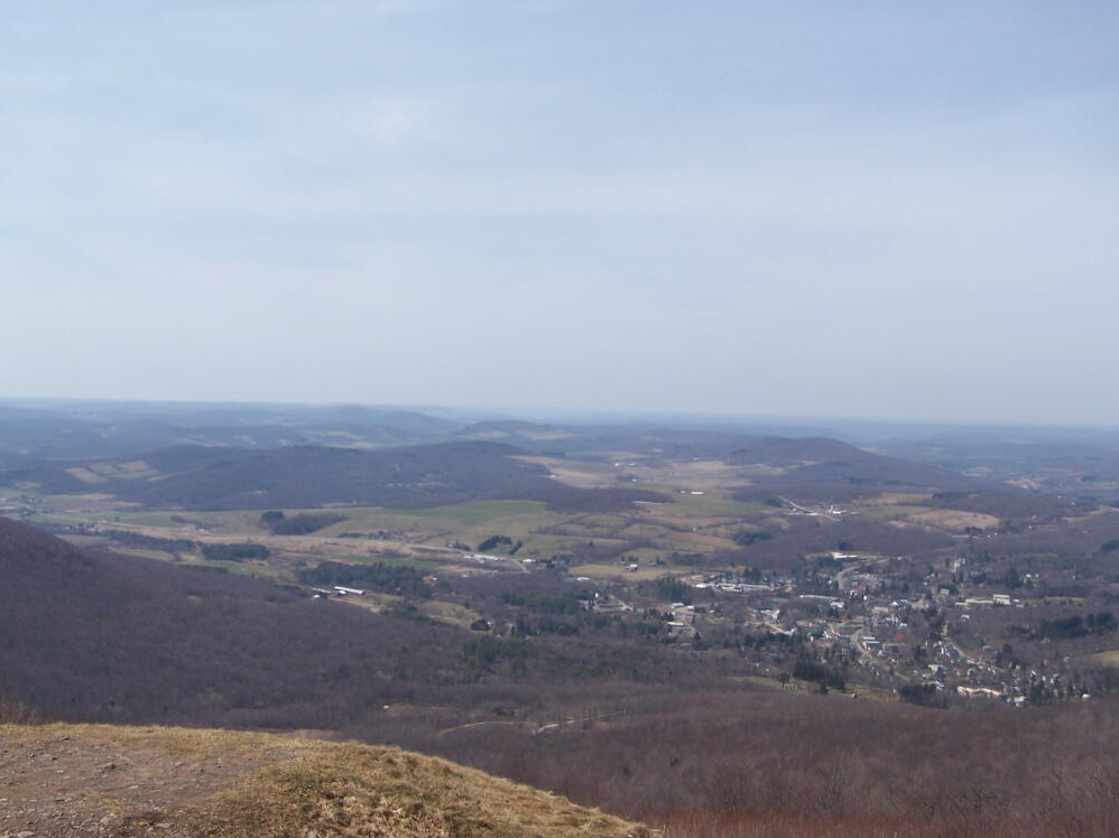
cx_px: 564
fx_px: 1260
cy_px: 427
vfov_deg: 36.8
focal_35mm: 39
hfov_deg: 47.9
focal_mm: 6.3
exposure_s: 1/500
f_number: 5.6
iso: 80
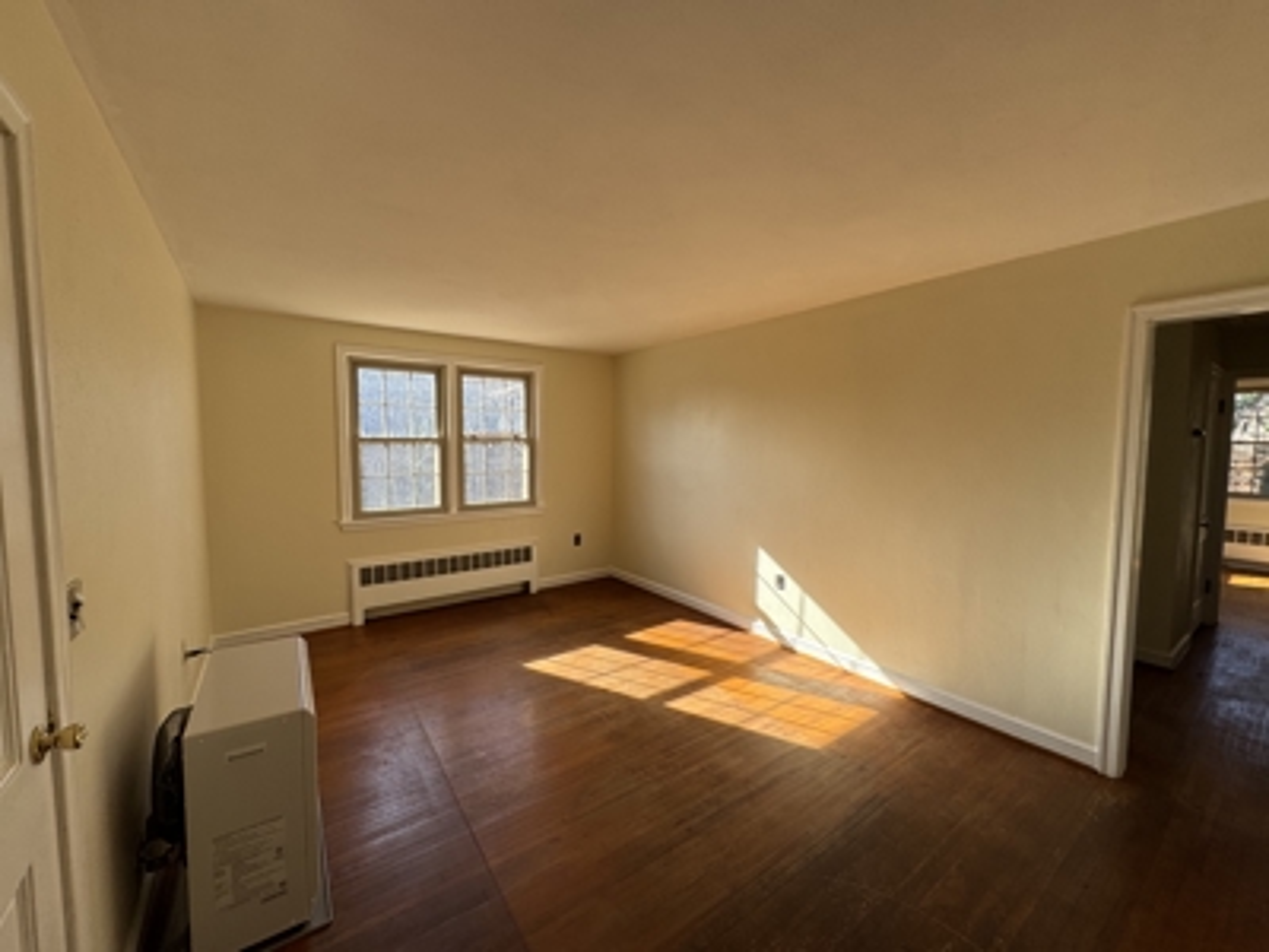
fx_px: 513
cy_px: 476
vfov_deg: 85.7
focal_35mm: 14
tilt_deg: -3.5
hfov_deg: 102.1
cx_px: 634
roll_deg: -0.3
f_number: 2.2
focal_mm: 2.22
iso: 40
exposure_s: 1/146
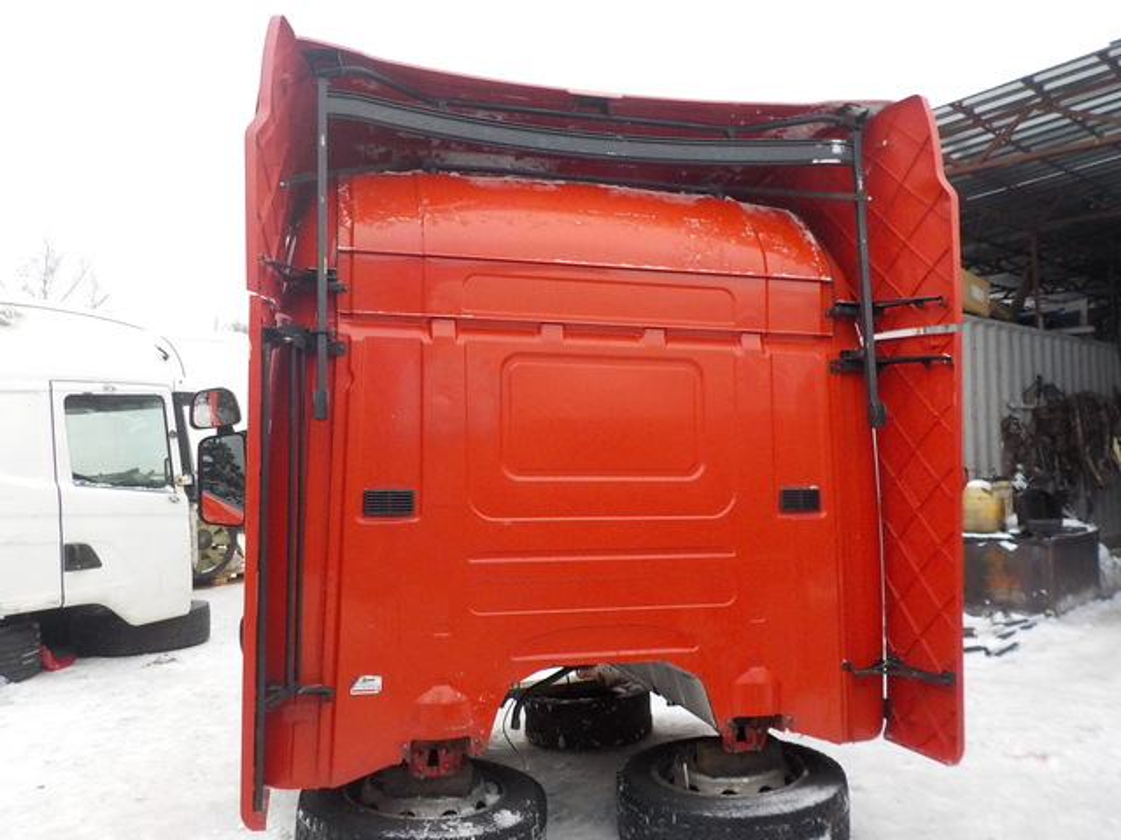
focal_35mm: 30
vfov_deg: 46.8
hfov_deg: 60.0
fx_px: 972
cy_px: 420
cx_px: 560
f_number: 3.3
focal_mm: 4.1
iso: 320
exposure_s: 1/30
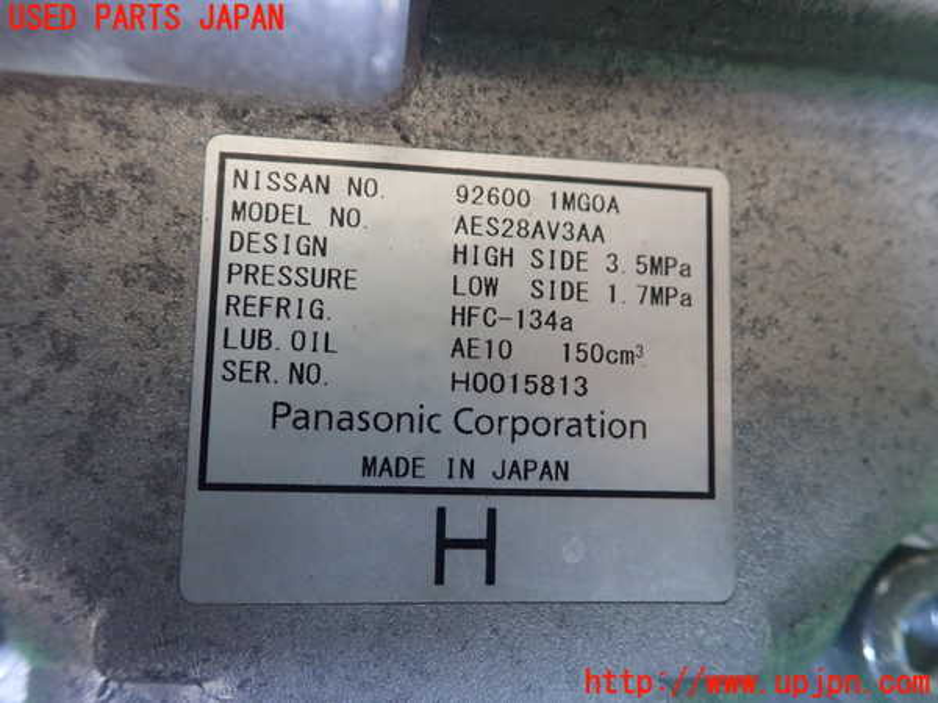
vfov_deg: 46.8
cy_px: 352
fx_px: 813
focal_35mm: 30
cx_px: 469
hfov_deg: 60.0
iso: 800
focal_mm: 5.5
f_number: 2.3
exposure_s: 1/100
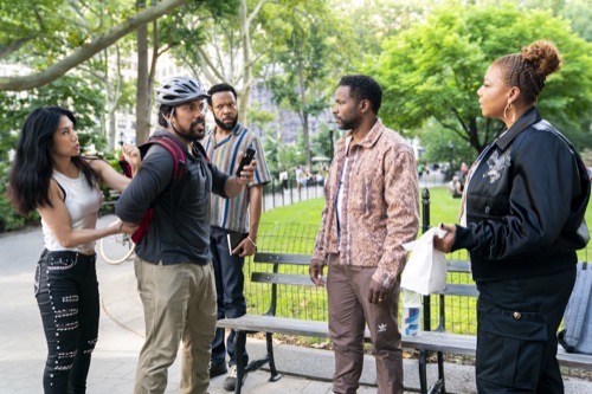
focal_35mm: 35
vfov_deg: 37.8
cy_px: 197
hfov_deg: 54.5
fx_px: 575
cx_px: 296
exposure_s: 1/400
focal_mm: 35
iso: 400
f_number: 2.8
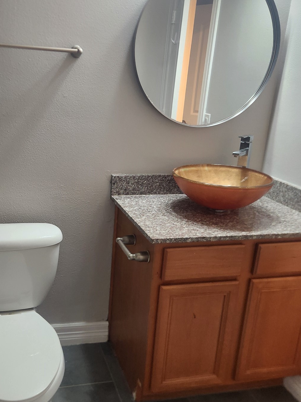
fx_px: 406
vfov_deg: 52.6
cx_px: 89
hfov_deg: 40.0
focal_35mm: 35
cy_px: 200
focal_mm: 5.4
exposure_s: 1/120
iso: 250
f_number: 1.8
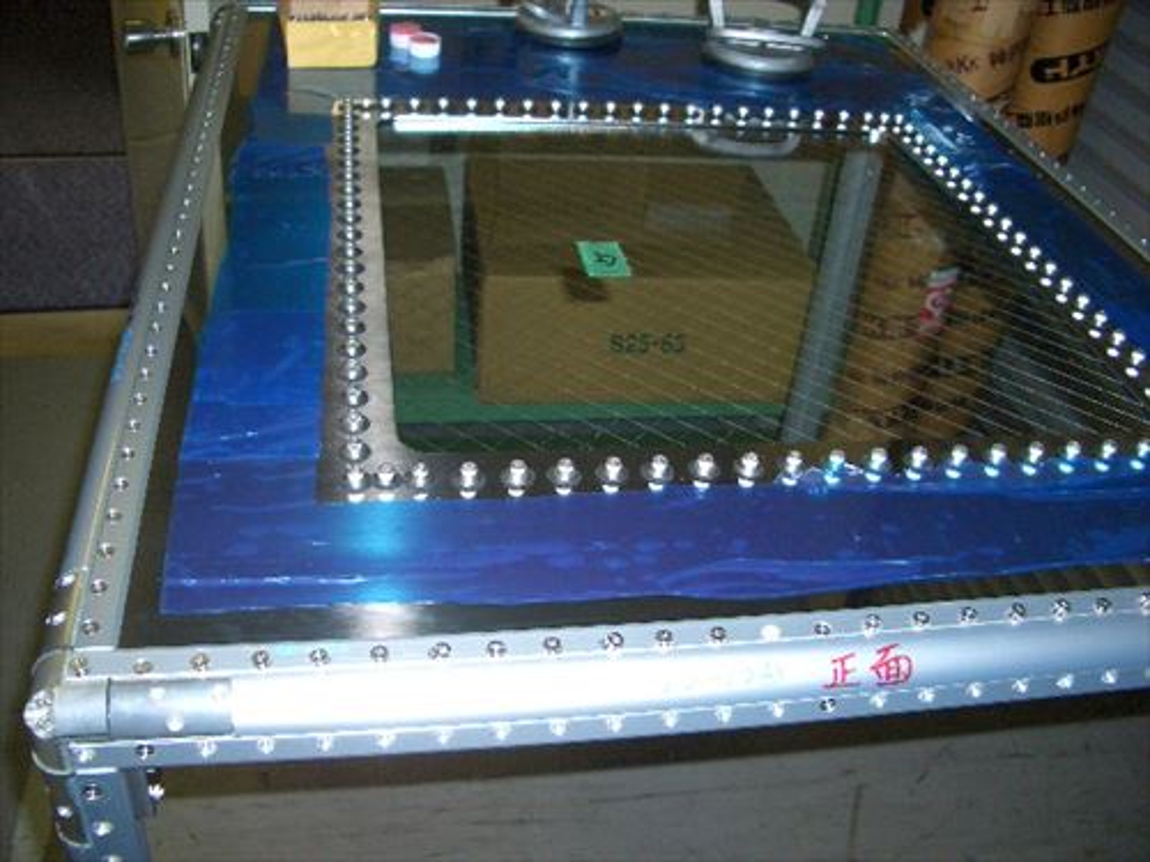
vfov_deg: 40.7
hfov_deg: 52.6
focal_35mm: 35
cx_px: 575
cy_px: 431
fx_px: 1163
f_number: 2.6
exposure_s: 1/60
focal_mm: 5.8
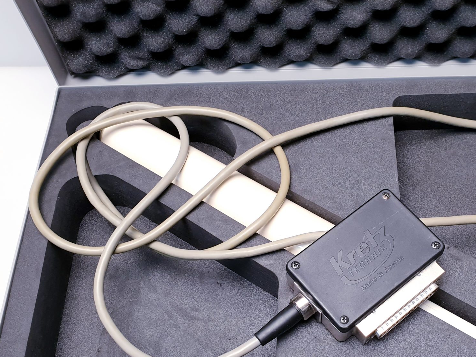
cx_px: 322
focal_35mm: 45
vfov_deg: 31.7
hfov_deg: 41.5
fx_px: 619
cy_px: 256
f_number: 2.4
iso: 80
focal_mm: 4.3
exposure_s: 1/50
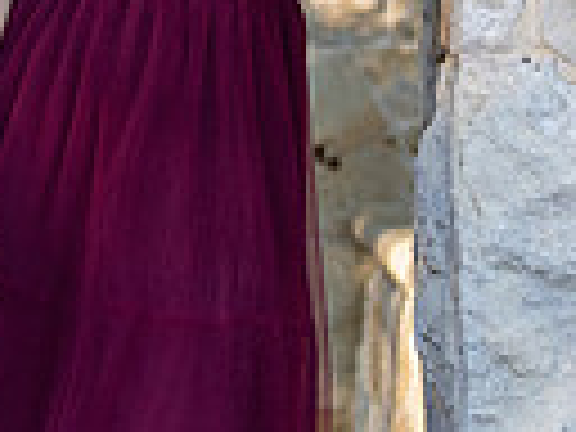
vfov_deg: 4.1
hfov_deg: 5.4
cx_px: -7
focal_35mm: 365
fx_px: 6073
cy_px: 109
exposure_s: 1/320
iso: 200
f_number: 2.8
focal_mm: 70
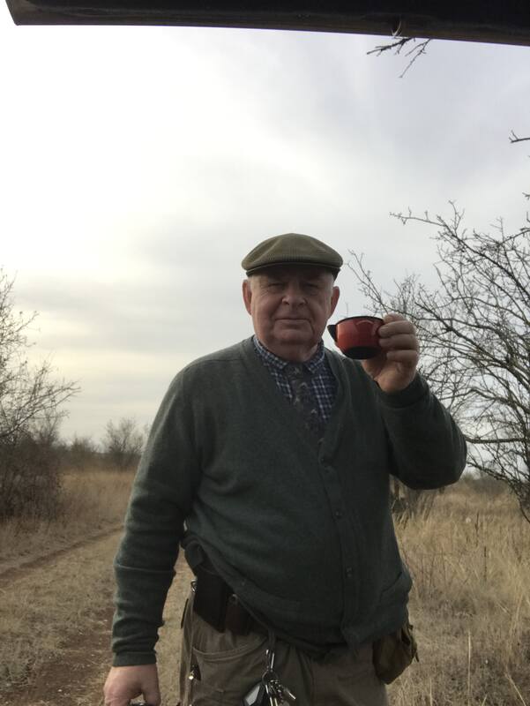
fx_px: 653
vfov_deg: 56.8
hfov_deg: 44.2
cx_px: 265
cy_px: 353
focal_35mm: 32
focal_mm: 2.87
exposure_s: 1/502
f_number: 2.2
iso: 25
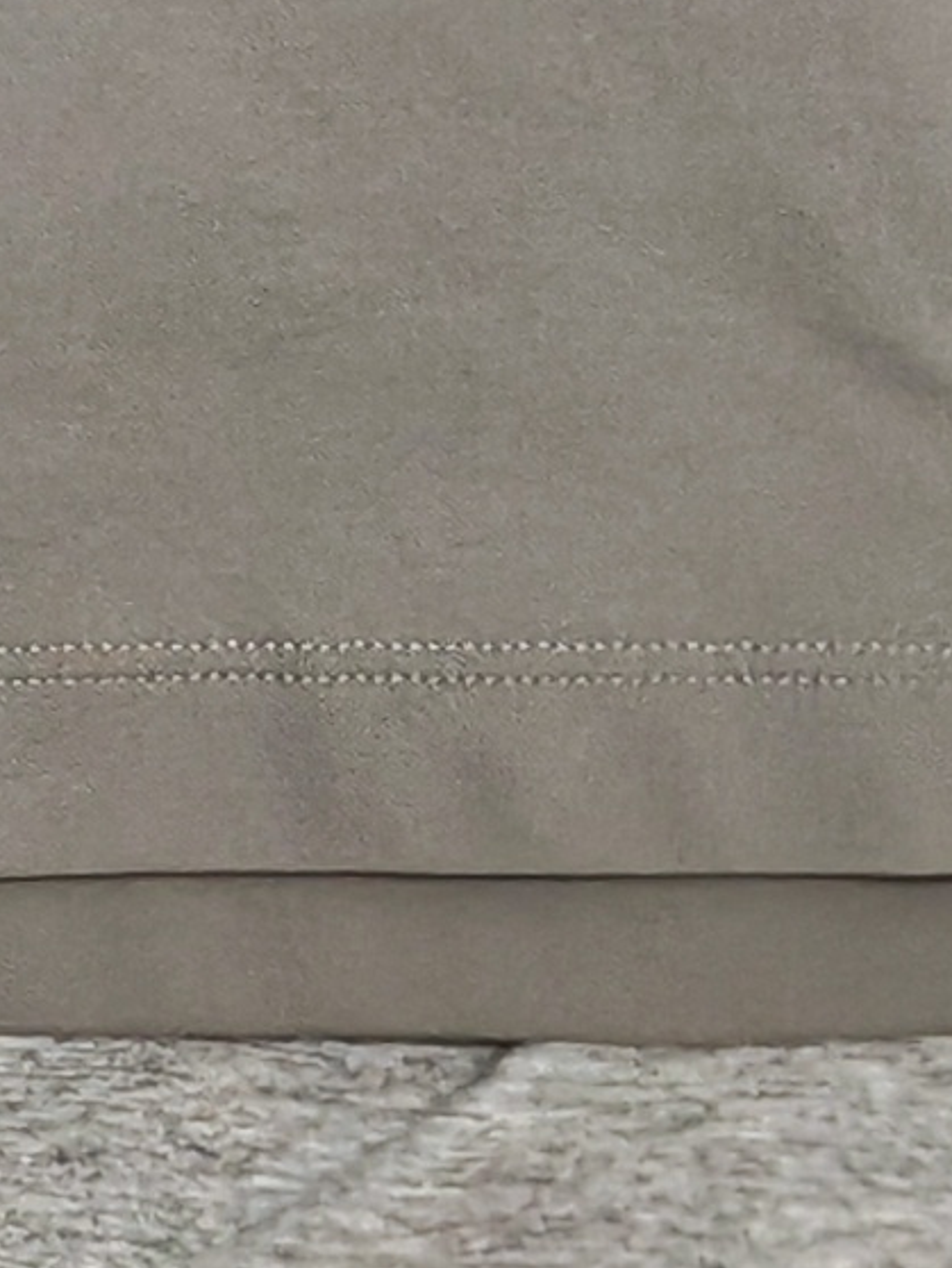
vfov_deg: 9.0
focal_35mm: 195
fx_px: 7145
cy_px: -1959
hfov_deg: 7.3
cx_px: -1118
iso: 800
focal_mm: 7.62
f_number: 1.6
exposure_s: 1/50
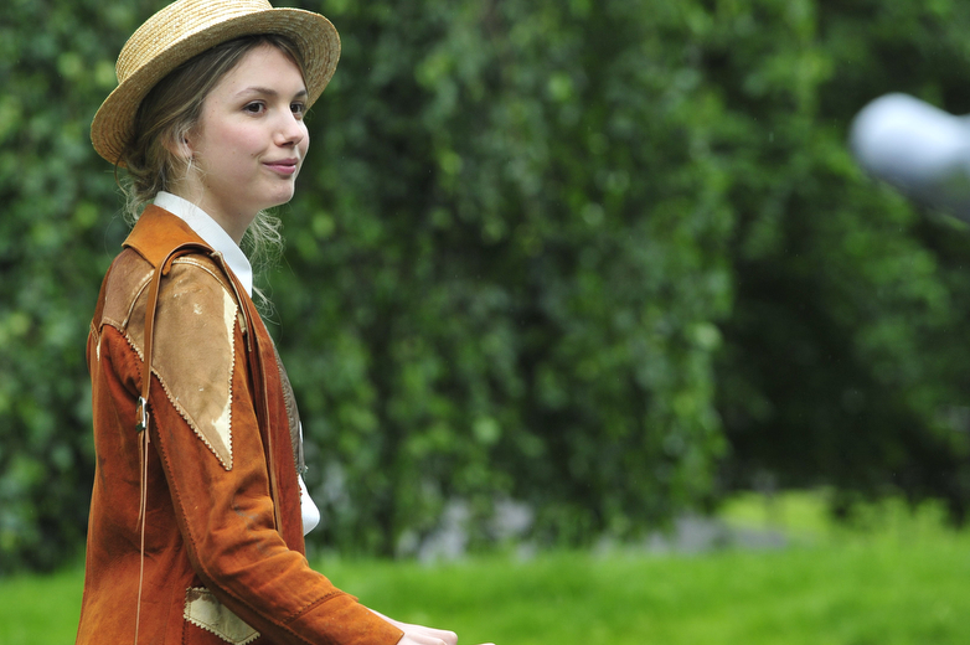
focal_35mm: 216
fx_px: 5815
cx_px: 394
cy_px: 307
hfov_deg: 9.5
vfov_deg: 6.3
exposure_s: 1/400
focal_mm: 165
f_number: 5.6
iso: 800
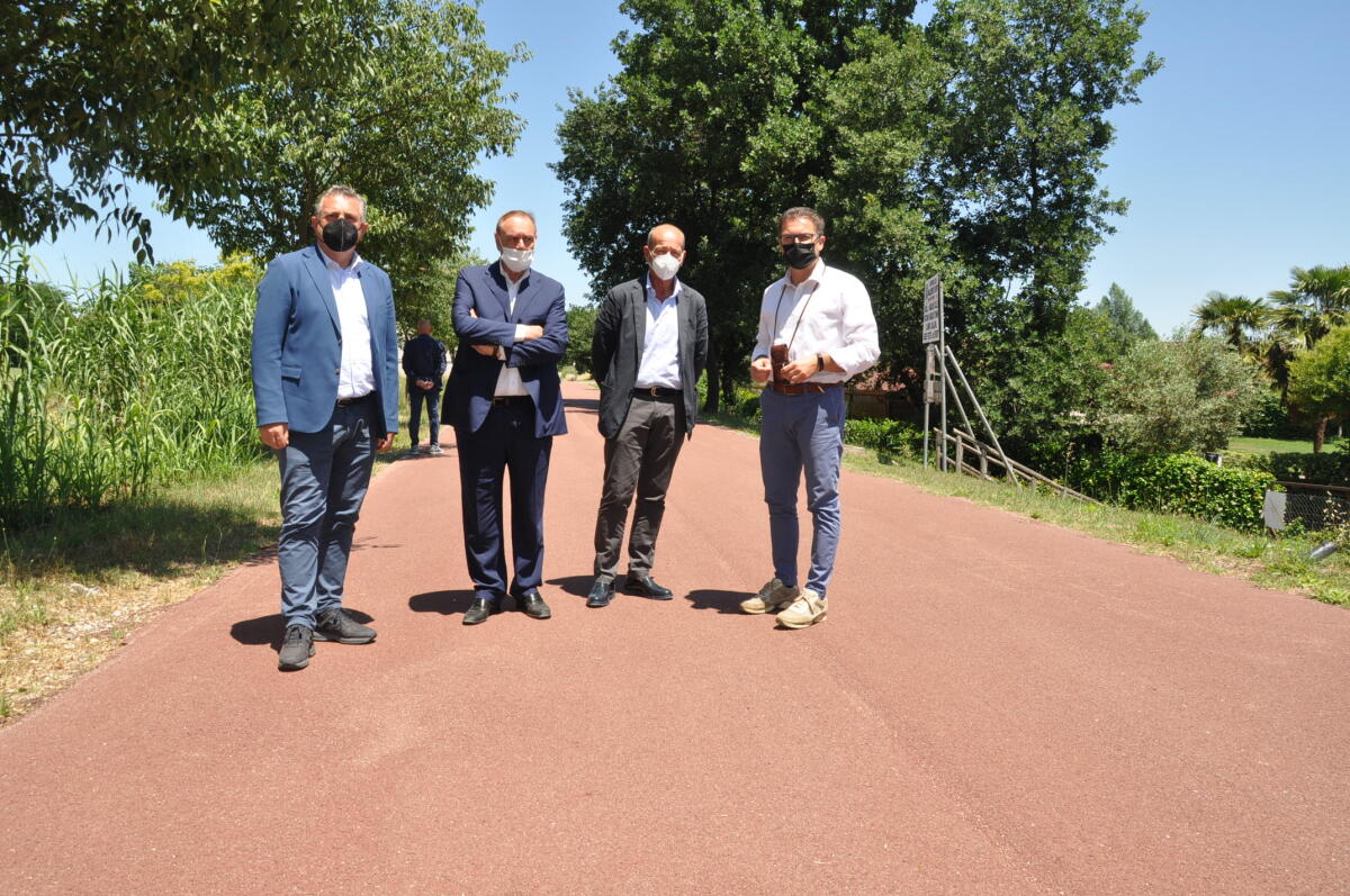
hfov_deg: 67.4
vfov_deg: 47.8
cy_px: 448
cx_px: 675
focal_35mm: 27
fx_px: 1011
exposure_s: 1/200
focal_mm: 18
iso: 200
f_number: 10
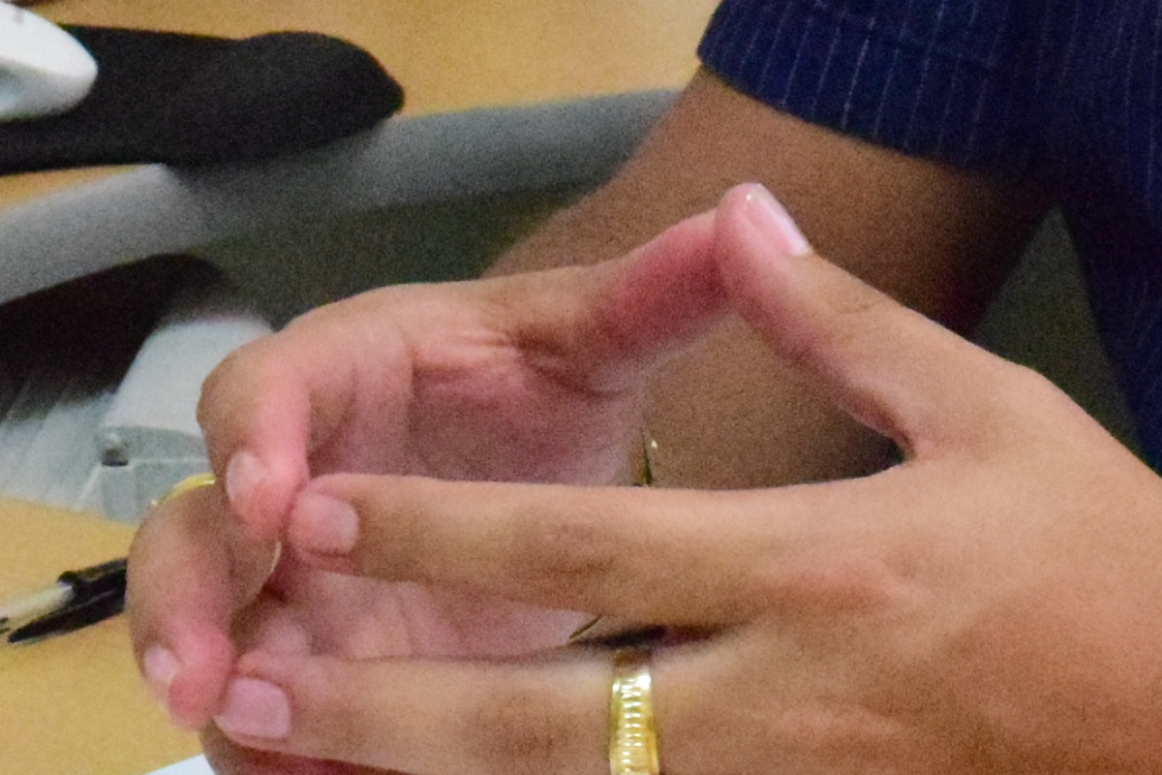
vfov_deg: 7.2
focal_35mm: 188
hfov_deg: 10.9
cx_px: 941
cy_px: -461
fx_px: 6052
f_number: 11
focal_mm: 25
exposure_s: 1/200
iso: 12800
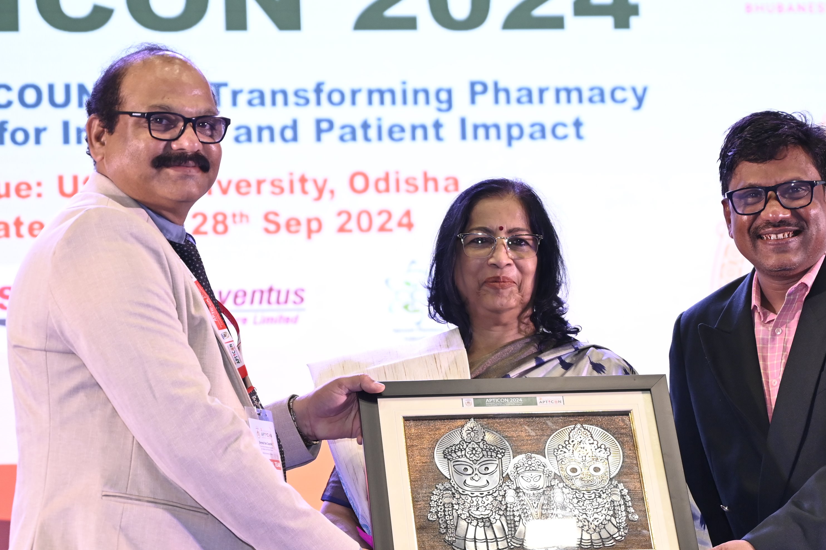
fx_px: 2660
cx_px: 532
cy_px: 395
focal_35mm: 116
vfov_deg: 11.8
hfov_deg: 17.6
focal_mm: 67
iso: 1000
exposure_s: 1/160
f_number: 4
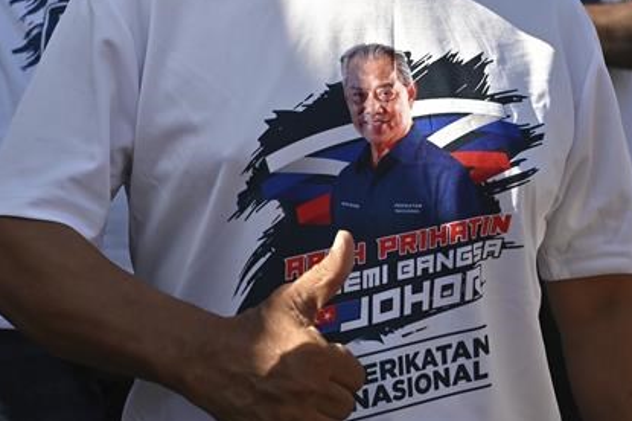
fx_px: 1701
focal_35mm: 97
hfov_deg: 21.0
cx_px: 263
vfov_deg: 14.0
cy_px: 101
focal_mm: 62
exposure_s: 1/2500
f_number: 8
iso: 2200
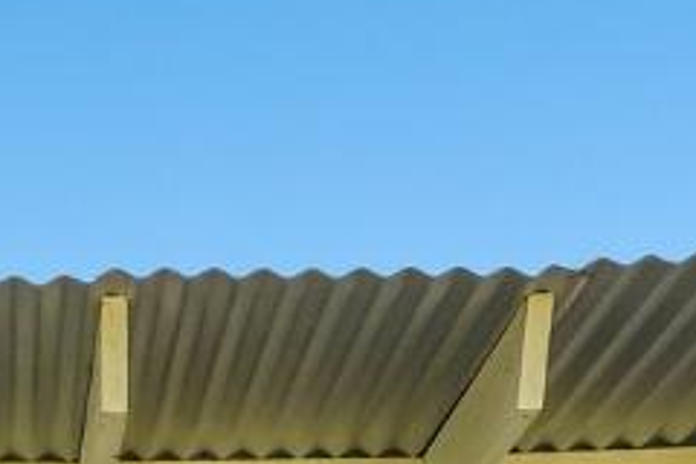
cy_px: 1176
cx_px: 35
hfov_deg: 19.5
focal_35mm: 102
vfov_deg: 10.9
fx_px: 1982
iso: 640
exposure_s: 1/1000
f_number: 8
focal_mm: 16.4
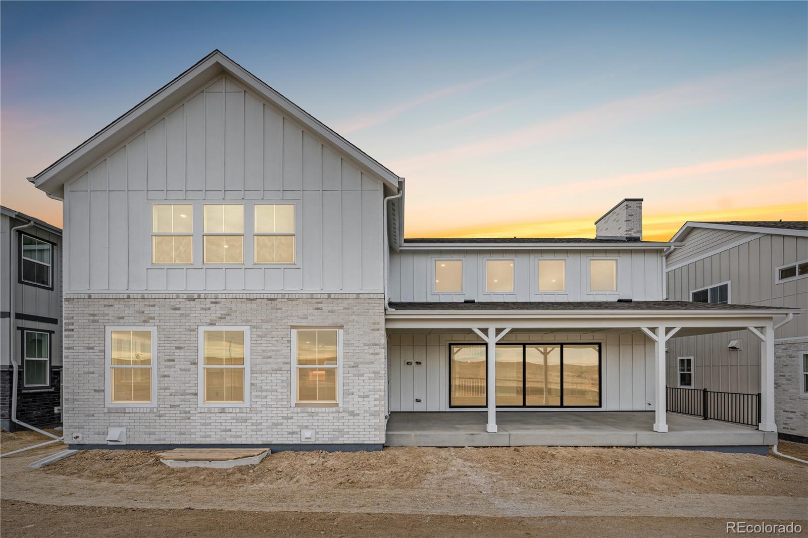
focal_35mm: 16
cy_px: 269
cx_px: 404
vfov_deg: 73.7
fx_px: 359
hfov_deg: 96.7
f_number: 10
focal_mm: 16
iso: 400
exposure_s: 1/40
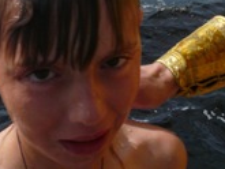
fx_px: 494
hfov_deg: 25.6
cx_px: 135
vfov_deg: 18.6
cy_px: -22
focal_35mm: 76
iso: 100
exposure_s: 1/320
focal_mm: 4.6
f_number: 8
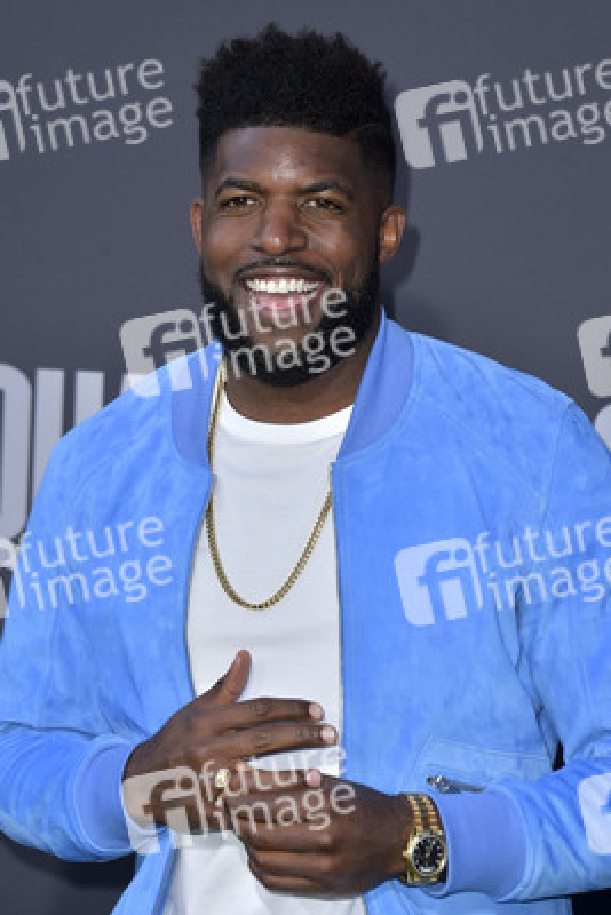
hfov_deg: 11.2
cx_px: 306
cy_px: 458
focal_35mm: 122
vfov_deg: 16.8
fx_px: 3103
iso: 320
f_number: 6.3
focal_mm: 122
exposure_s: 1/250
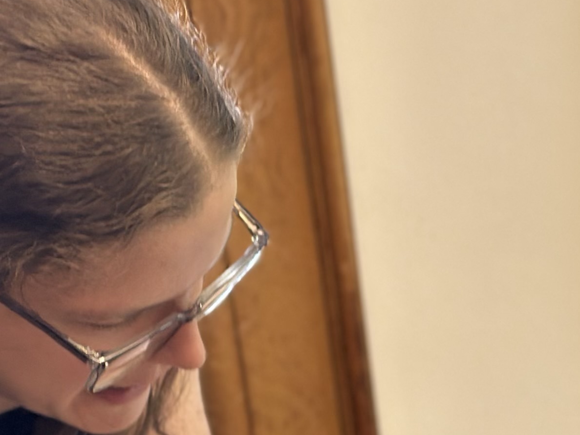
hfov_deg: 12.0
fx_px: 2732
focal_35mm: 163
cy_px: 653
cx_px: 578
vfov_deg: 8.9
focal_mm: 6.86
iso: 125
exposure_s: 1/105
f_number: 1.78
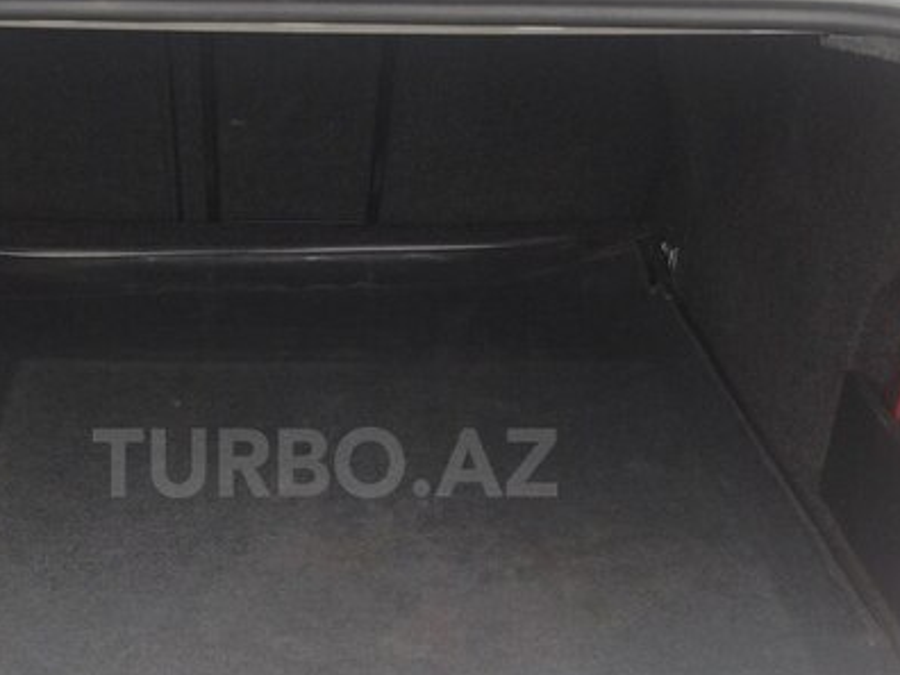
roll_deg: -0.4
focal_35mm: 55
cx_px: 325
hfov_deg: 34.7
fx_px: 1430
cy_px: 462
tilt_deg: -30.4
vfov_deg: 26.4
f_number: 2.4
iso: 50
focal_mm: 4.12
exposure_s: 1/179
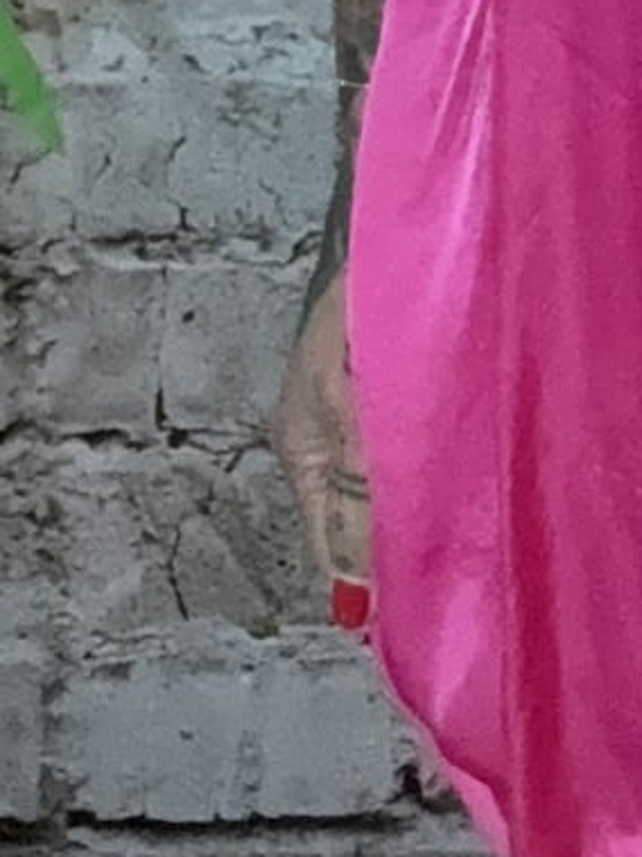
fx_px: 4008
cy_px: -1006
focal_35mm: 162
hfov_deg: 8.8
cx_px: 1121
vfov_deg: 10.8
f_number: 1.9
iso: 250
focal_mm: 2.69
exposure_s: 1/33
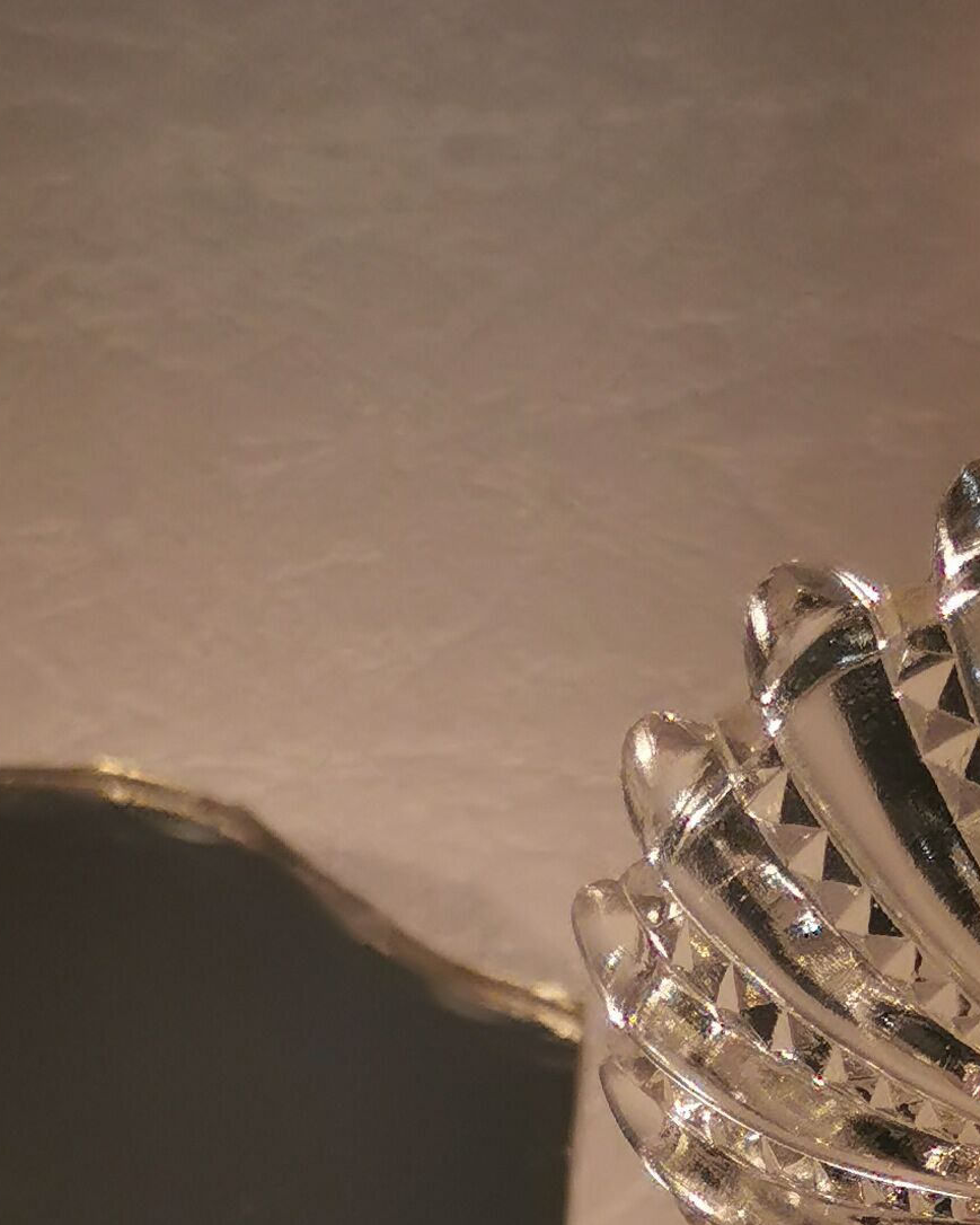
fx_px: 6416
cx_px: 732
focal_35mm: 177
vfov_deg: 10.7
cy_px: 1390
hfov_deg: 8.7
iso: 50
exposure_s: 1/397
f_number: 1.8
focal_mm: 5.58
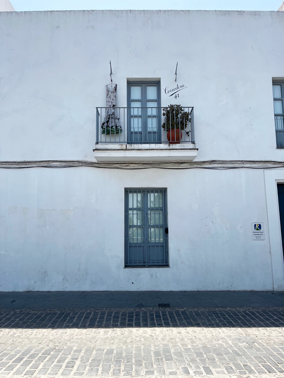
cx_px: 142
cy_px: 189
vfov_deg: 67.3
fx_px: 284
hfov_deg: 53.1
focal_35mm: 26
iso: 50
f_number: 1.6
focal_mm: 5.1
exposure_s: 1/3135
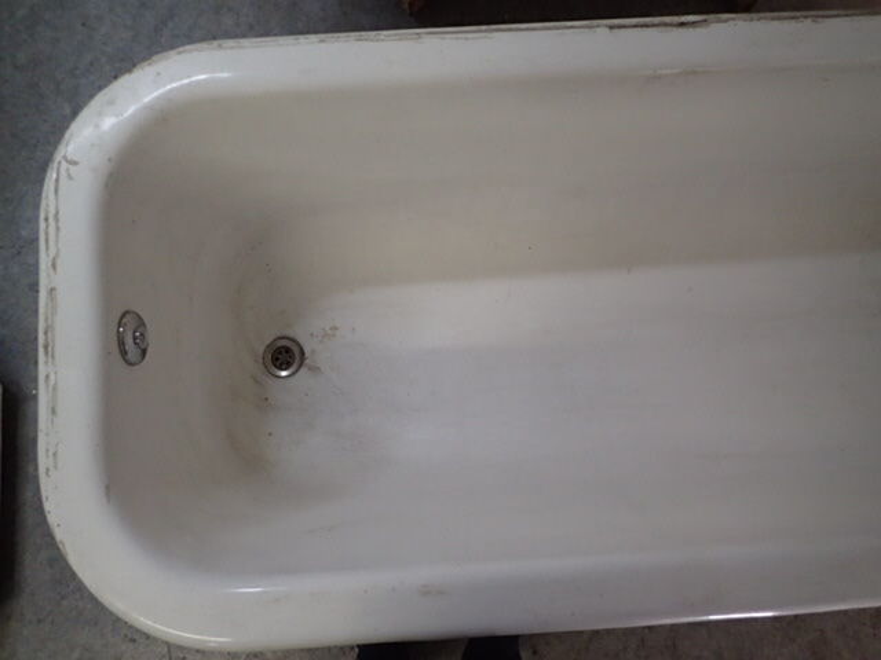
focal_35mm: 25
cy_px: 330
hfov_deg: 69.4
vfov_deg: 54.9
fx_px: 636
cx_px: 440
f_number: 2
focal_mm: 4.5
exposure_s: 1/30
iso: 500
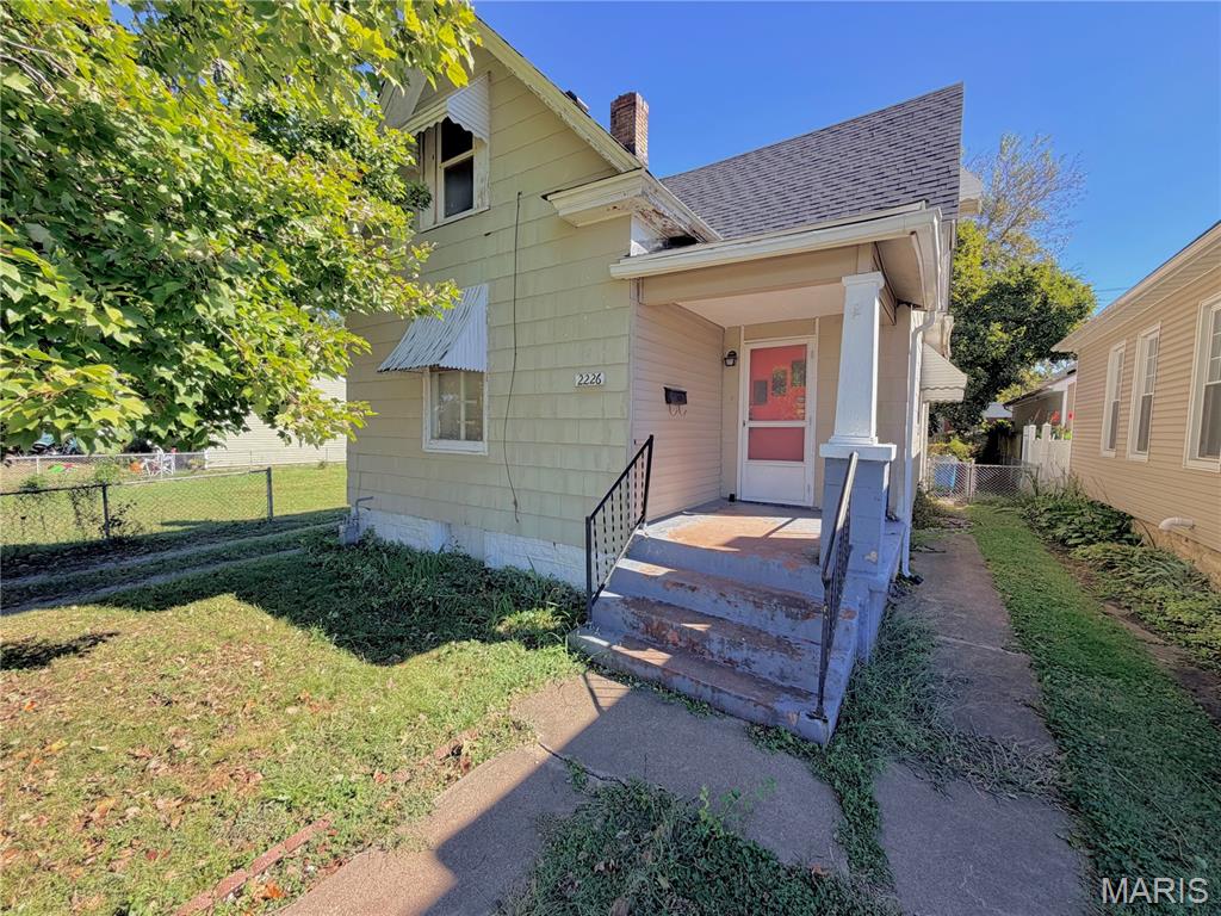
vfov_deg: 85.7
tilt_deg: -3.3
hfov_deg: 102.1
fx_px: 494
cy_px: 458
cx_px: 610
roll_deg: -0.5
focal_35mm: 14
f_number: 2.2
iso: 50
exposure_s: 1/502
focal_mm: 2.22
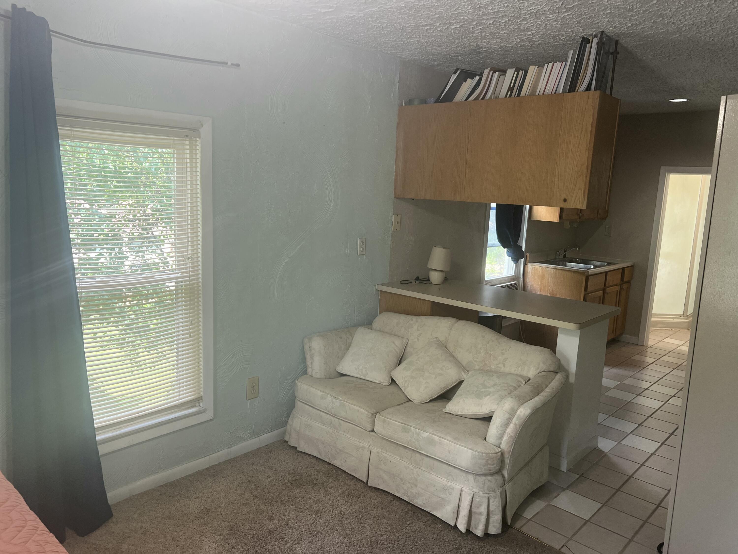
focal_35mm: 26
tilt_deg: -9.0
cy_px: 277
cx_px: 369
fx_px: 554
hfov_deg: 67.3
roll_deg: -2.1
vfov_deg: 53.1
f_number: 1.5
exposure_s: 1/120
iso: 80
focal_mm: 5.7
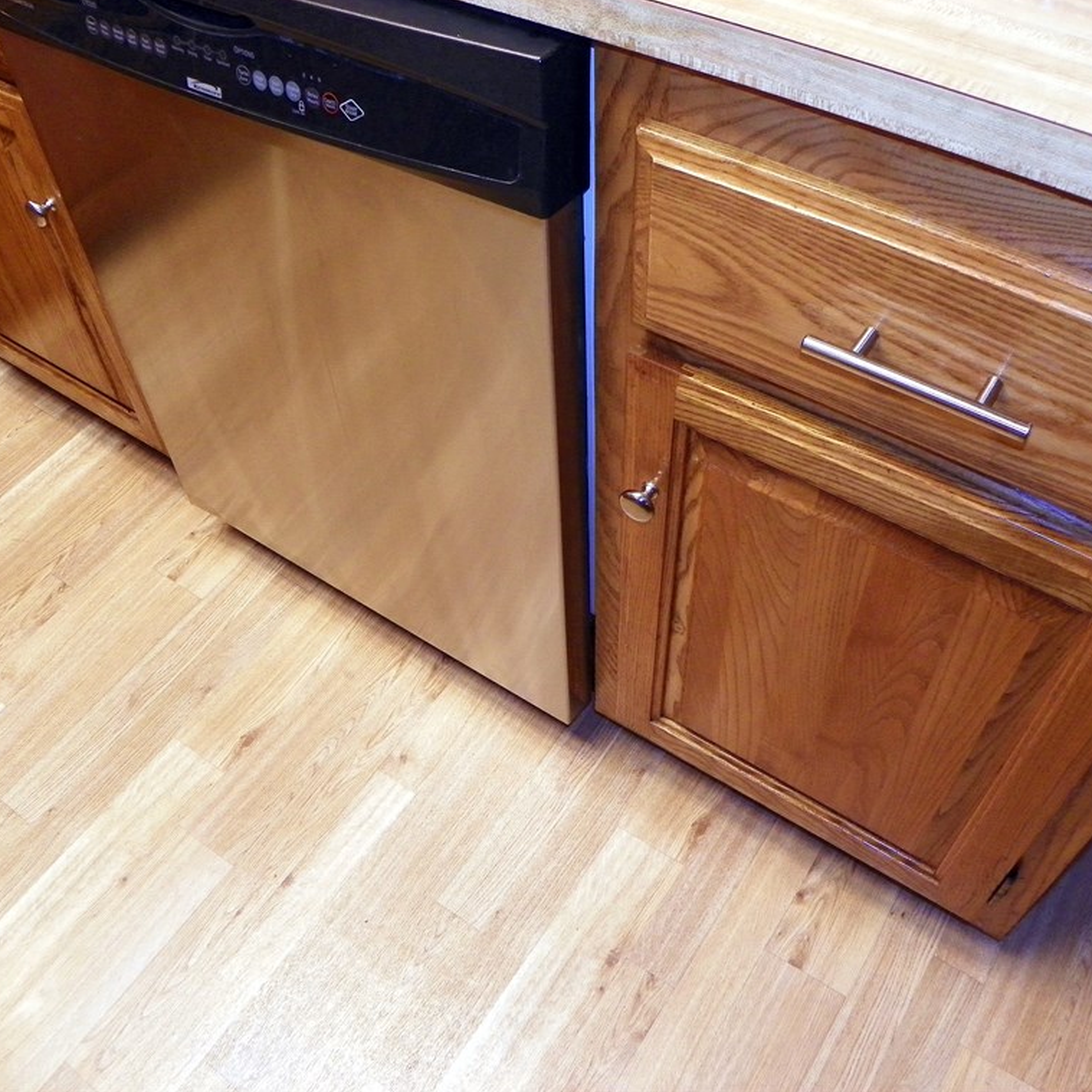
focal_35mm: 31
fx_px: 1106
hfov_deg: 52.5
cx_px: 560
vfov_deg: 52.5
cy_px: 542
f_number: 2.8
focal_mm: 4.6
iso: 200
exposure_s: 1/30
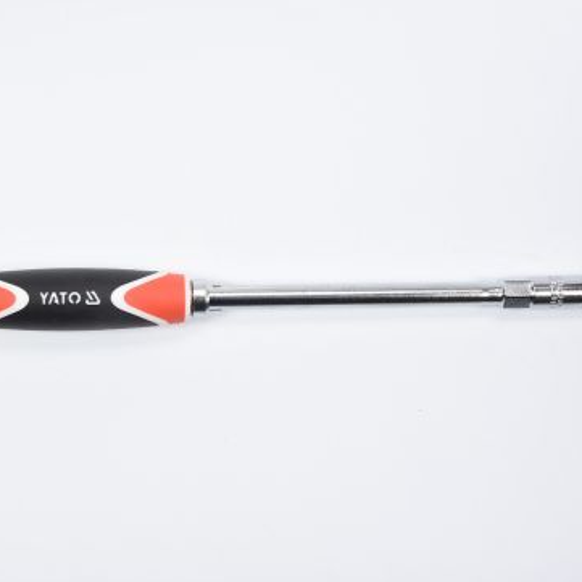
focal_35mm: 68
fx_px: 1287
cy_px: 290
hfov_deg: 25.4
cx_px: 201
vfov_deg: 25.5
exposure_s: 1/125
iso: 250
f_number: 16
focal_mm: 35
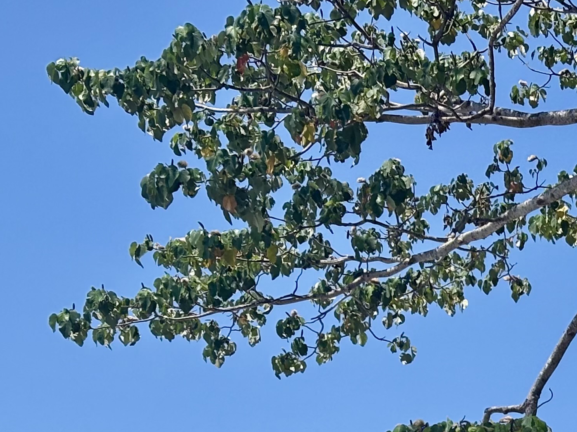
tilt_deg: +8.5
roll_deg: -2.3
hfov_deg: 13.8
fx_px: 2350
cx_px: 600
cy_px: 581
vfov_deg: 10.3
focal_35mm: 141
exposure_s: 1/4329
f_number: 1.6
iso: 40
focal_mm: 5.96
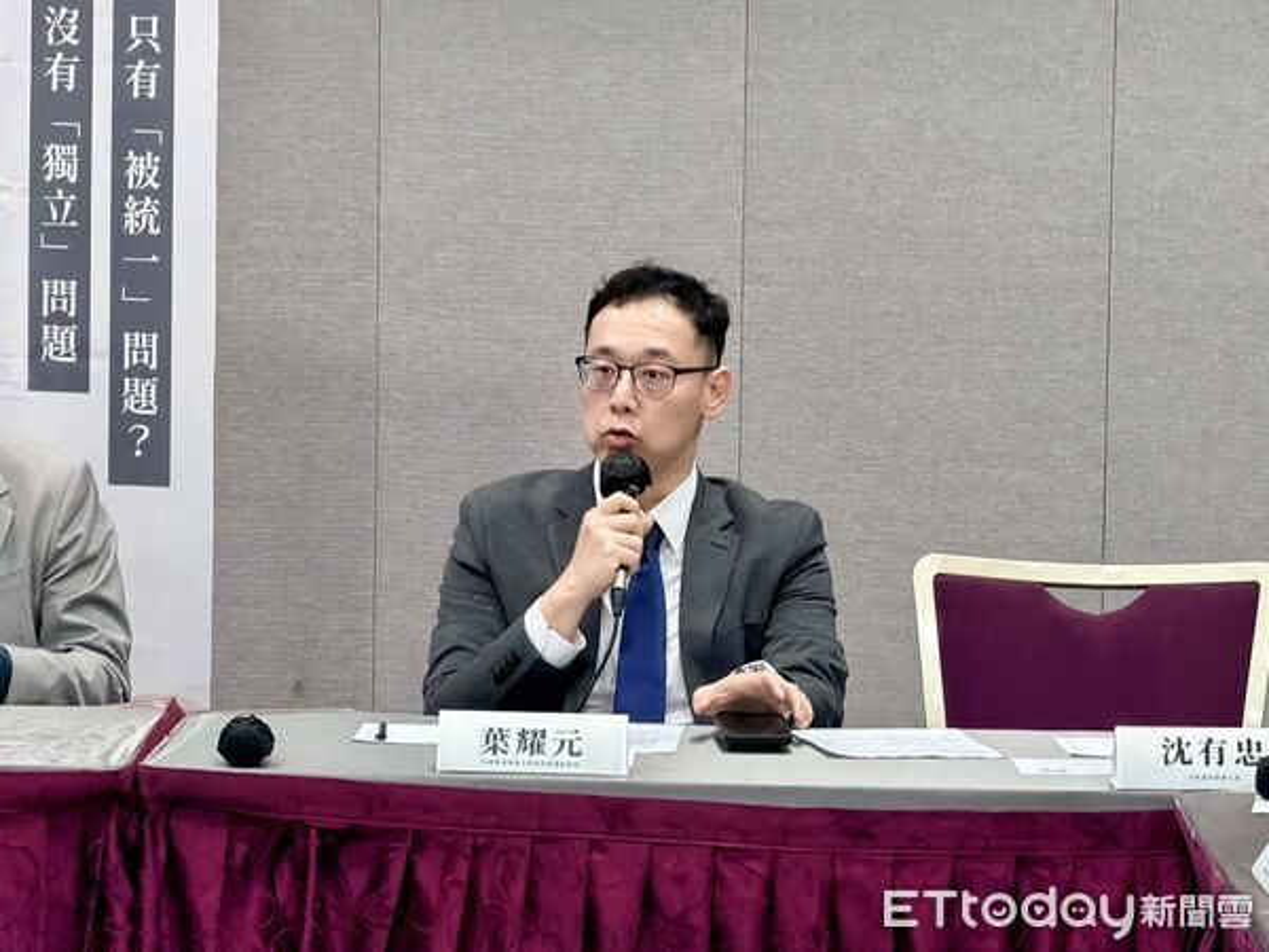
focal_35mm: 100
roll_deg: -1.2
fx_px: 3666
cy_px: 476
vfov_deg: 14.8
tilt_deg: -5.5
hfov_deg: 19.6
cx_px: 634
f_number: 2.8
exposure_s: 1/120
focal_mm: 16.89
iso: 640
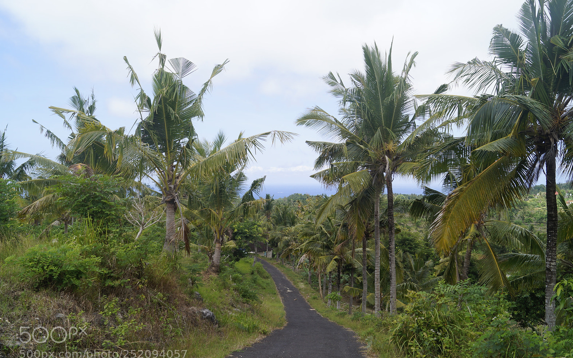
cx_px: 288
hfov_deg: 66.5
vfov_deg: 44.5
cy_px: 189
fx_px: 437
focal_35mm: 28
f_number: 9
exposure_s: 1/125
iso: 100
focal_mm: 18
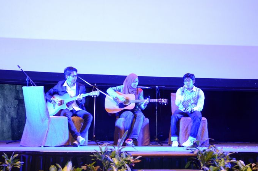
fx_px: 698
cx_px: 127
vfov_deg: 14.0
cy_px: 98
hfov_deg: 20.9
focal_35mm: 98
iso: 1600
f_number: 2.8
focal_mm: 55
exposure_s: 1/60
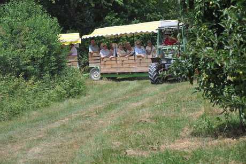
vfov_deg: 12.2
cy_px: 82
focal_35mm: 112
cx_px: 123
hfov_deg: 18.2
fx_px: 769
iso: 200
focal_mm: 75
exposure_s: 1/640
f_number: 6.3
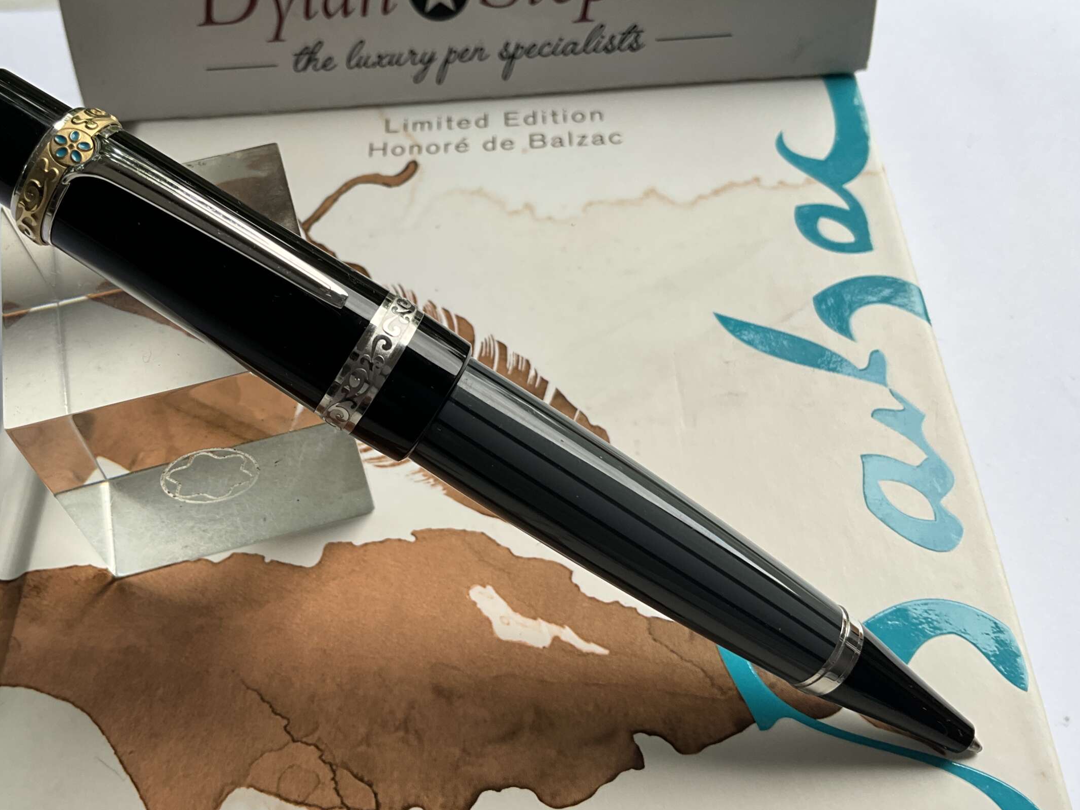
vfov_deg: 40.7
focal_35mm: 35
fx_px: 1092
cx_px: 439
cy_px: 389
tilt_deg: -55.2
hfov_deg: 52.3
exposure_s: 1/149
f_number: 1.8
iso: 20
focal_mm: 3
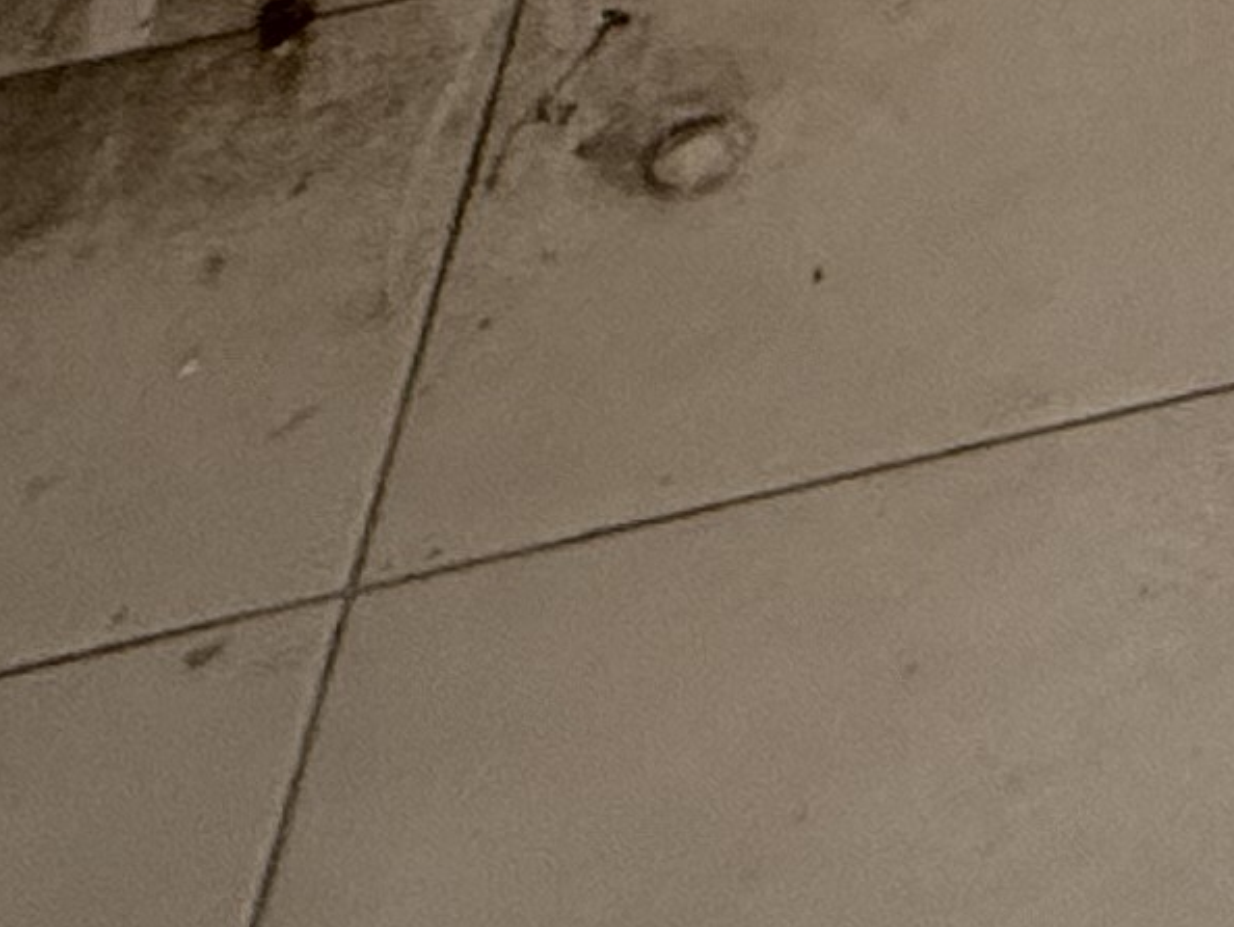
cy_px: -2045
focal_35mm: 95
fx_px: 3388
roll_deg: +0.6
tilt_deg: -6.0
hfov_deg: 17.1
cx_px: 2183
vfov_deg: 10.1
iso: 320
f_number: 2.2
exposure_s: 1/99
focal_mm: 2.22
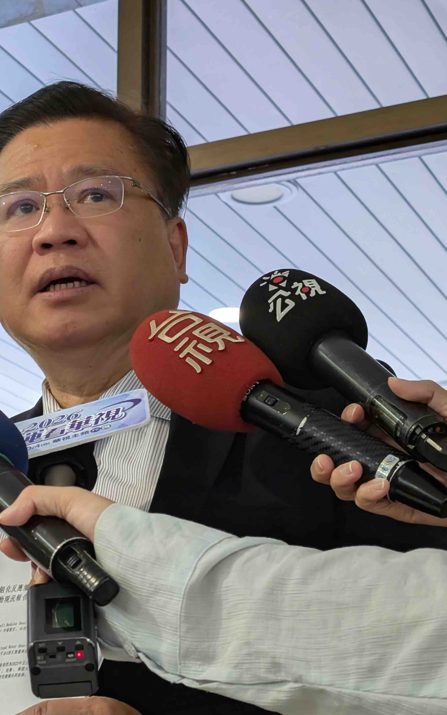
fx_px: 1364
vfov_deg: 29.4
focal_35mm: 70
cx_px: -1
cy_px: 360
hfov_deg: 18.1
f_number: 1.68
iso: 212
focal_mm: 6.9
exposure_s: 1/120
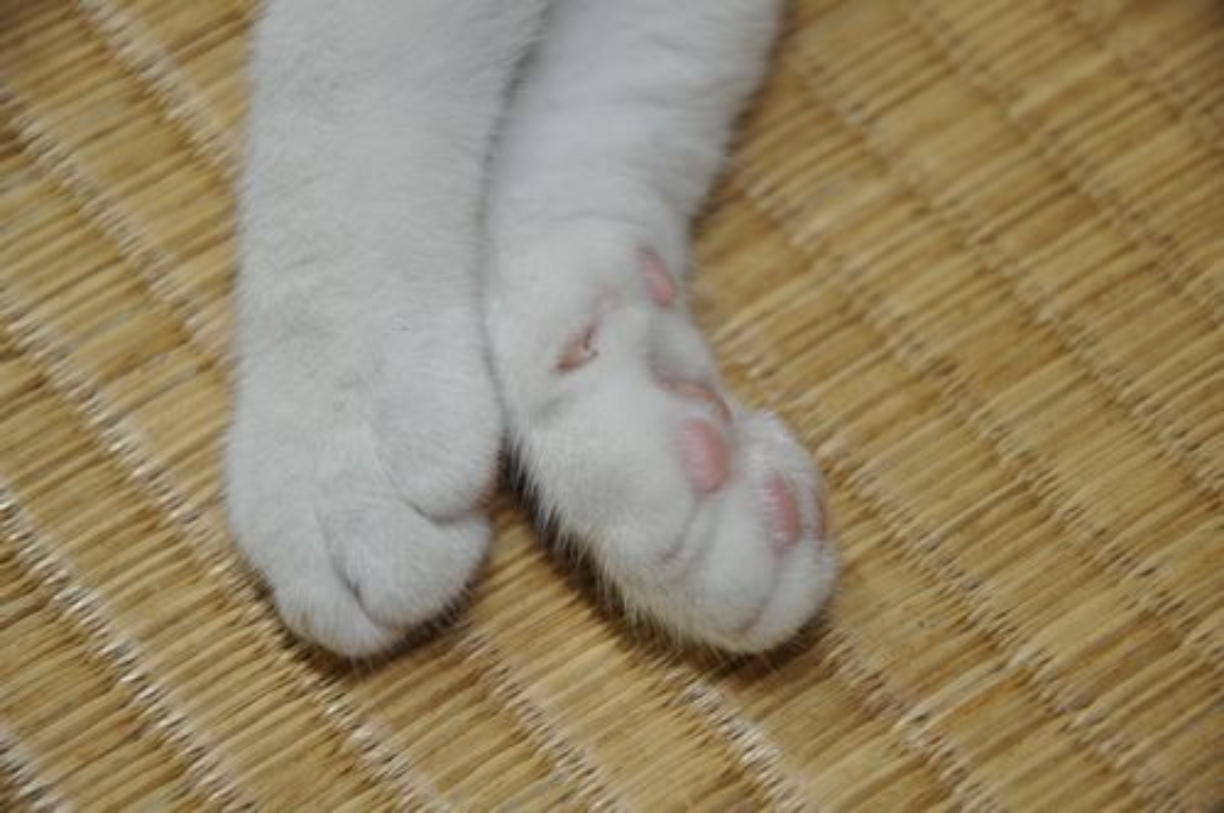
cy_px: 406
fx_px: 5348
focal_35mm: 158
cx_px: 612
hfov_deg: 13.1
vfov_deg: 8.7
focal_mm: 105
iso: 800
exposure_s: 1/10
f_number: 5.6
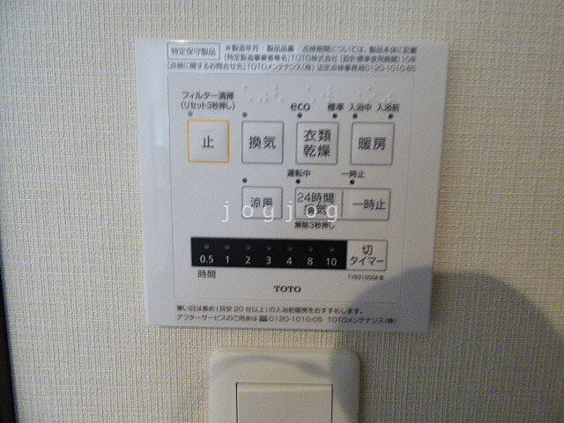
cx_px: 282
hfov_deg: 81.7
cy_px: 212
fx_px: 326
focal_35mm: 20
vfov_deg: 66.0
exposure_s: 1/30
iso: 400
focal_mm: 3.58
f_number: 2.8
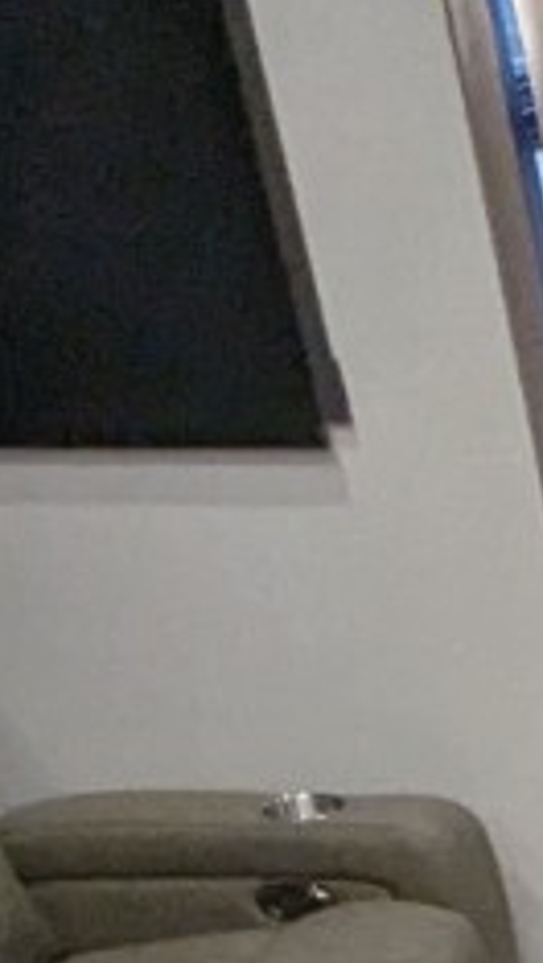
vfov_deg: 16.7
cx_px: 1578
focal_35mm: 104
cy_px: 1778
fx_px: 2656
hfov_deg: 9.4
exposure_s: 1/115
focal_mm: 2.35
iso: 258
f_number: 2.2
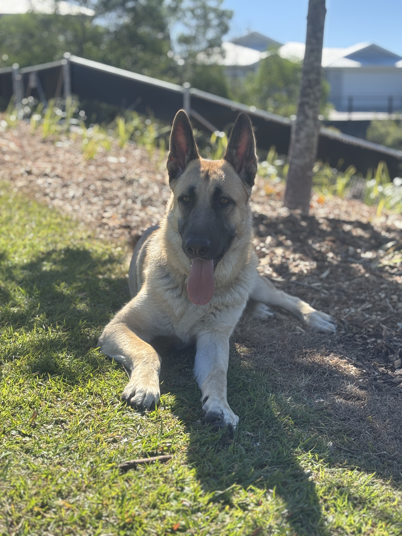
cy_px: 268
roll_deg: -0.3
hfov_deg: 28.0
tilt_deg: -10.3
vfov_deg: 36.8
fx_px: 805
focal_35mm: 52
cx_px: 201
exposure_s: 1/1115
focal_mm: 5.96
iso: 32
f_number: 1.6
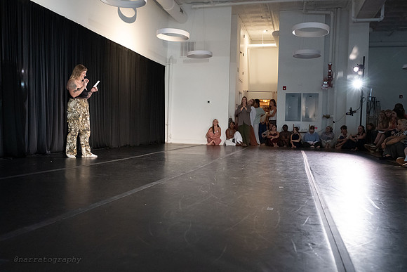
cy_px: 136
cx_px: 204
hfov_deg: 57.2
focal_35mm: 33
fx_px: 373
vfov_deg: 40.0
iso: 6400
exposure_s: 1/160
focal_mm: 33
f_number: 4
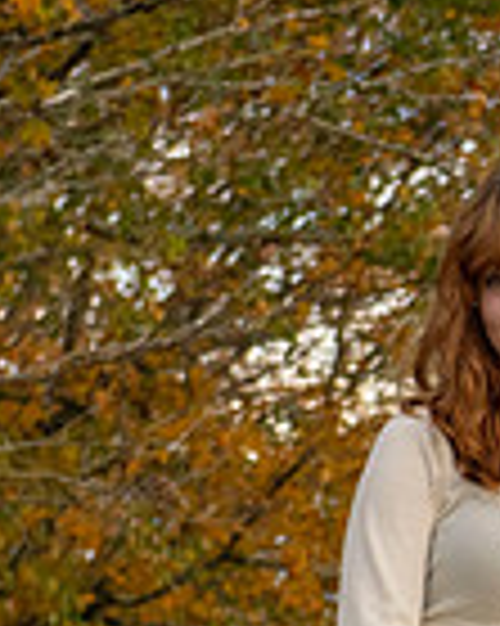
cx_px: 1058
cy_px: 775
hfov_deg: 5.4
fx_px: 5222
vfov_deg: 6.8
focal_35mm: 282
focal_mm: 62
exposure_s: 1/1600
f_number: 5
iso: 800
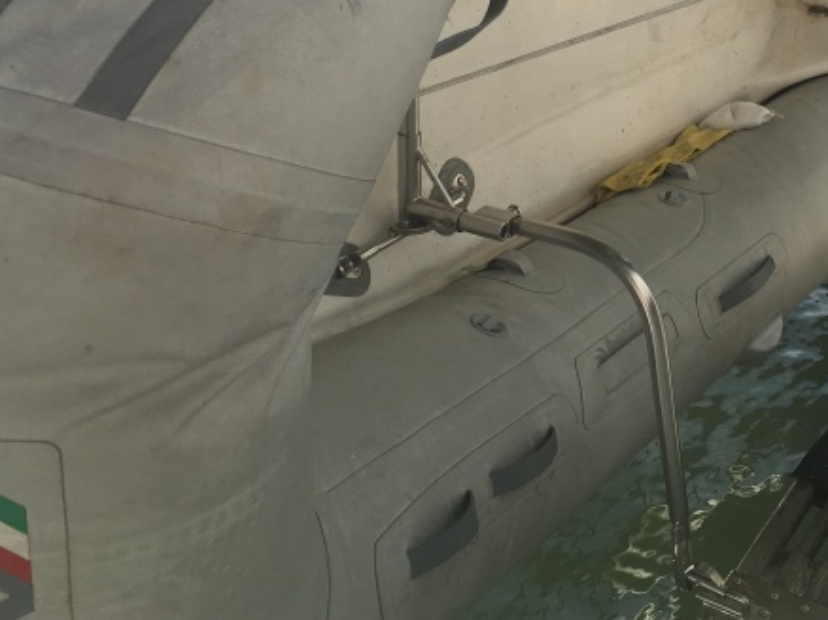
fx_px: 1267
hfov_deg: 35.2
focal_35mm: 53
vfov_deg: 26.8
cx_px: 639
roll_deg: -6.0
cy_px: 93
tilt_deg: -22.0
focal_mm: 4.15
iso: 25
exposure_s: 1/1115
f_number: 2.2
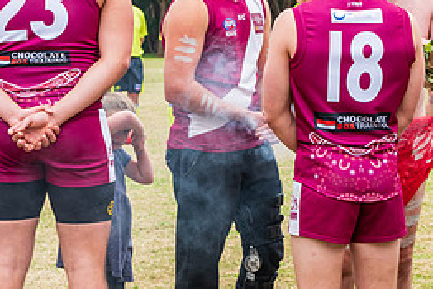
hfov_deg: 13.2
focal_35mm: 156
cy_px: 100
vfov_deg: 8.8
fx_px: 1877
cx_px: 212
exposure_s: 1/160
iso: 400
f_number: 7.1
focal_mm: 70
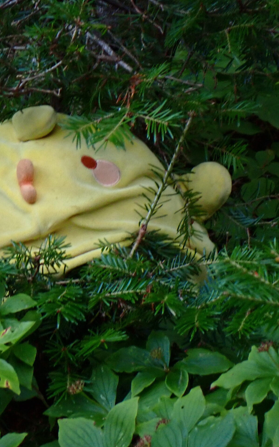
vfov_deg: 14.7
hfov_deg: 9.2
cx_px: 33
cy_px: 223
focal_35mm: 142
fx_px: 1728
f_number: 4.9
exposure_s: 1/60
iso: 800
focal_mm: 18
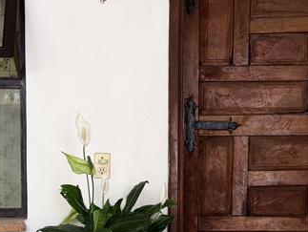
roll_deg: -0.3
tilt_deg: -2.4
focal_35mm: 76
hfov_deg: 25.6
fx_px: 677
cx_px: 144
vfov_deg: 19.1
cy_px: 213
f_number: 1.78
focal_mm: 6.76
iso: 100
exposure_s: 1/121
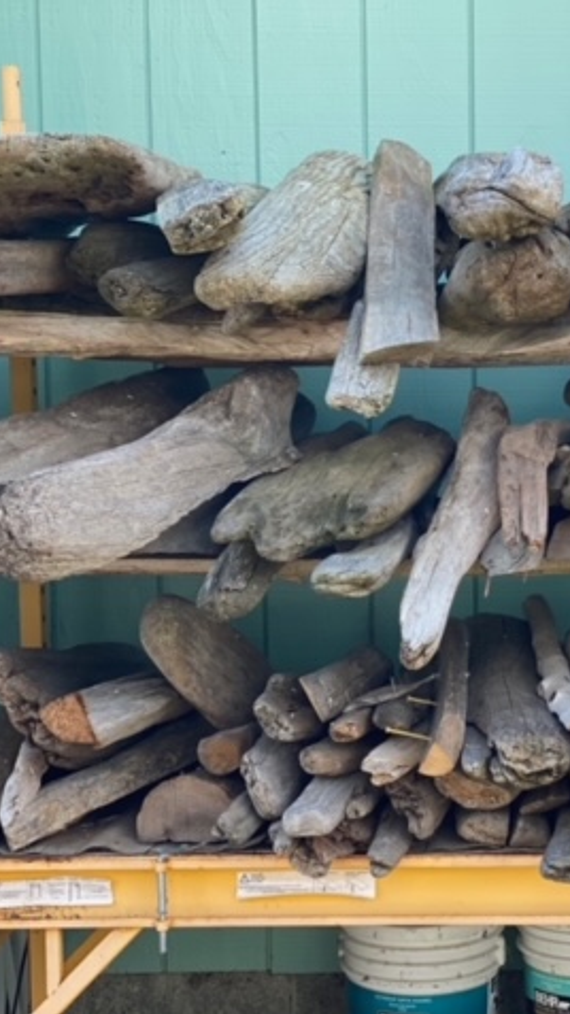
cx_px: 536
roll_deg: +0.3
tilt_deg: -4.3
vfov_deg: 27.9
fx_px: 2044
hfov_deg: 15.6
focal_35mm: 76
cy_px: 506
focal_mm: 6
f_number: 2
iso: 20
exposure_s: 1/122
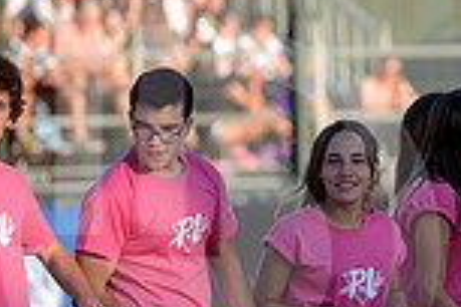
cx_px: 735
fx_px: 9706
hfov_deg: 2.7
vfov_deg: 1.8
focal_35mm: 758
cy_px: 251
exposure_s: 1/2000
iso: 500
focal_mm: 200
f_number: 2.8
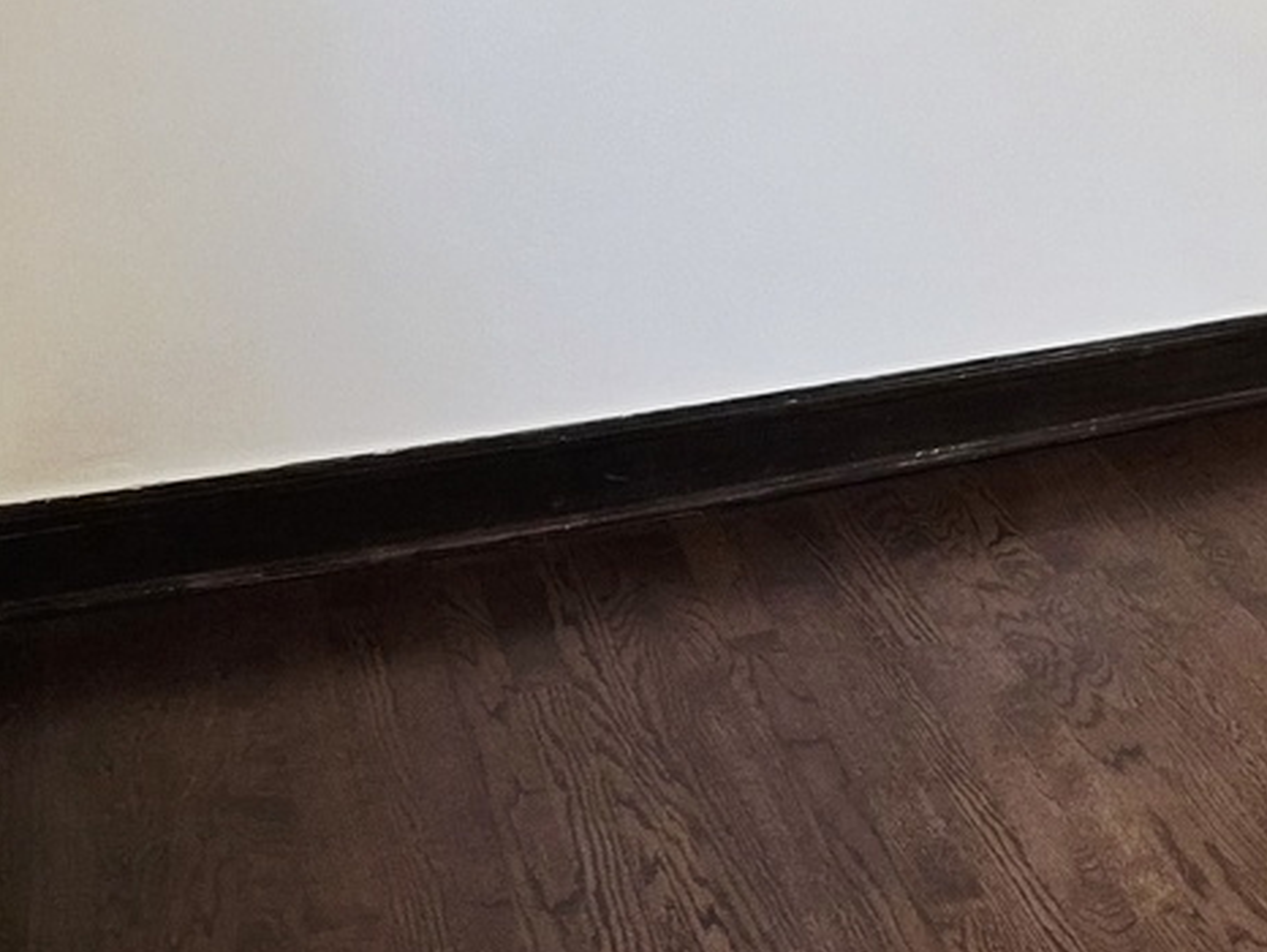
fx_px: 2600
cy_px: -218
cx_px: 1949
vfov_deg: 19.4
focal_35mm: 71
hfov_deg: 22.2
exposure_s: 1/120
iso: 800
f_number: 1.8
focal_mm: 5.4
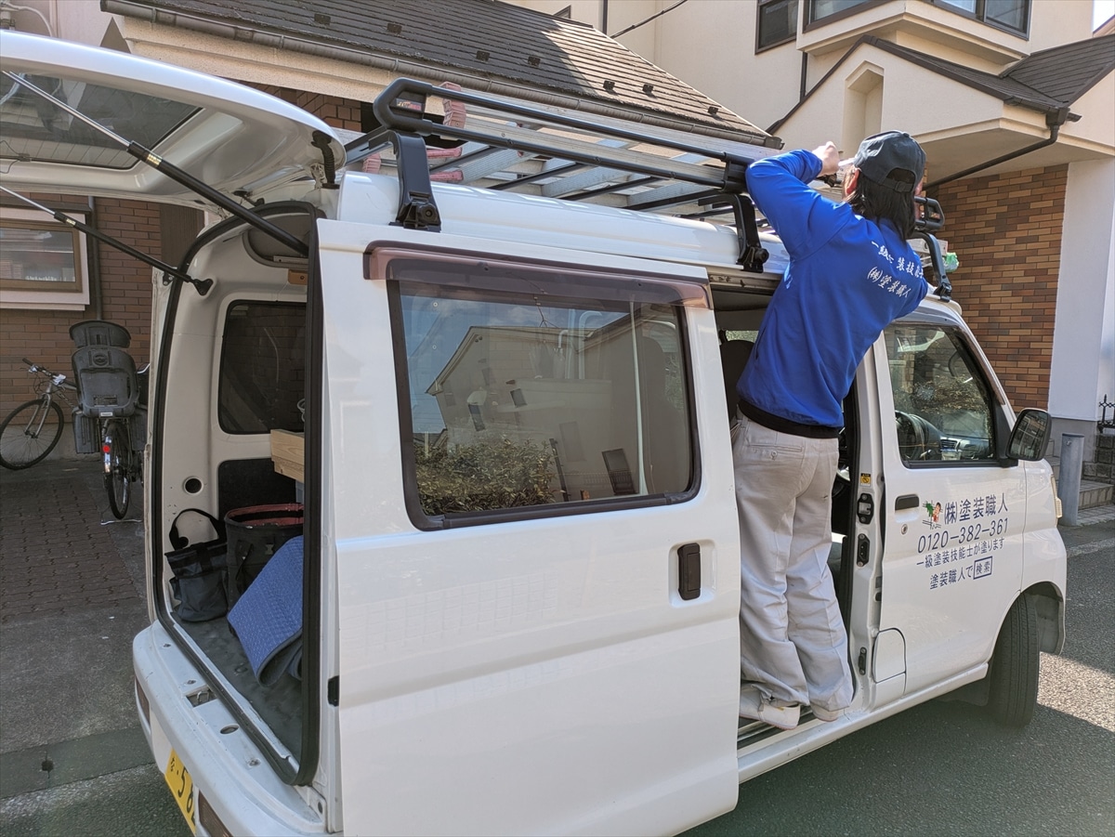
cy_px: 418
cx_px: 558
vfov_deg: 54.9
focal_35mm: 25
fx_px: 806
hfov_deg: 69.4
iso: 55
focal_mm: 5.43
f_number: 1.89
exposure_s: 1/799
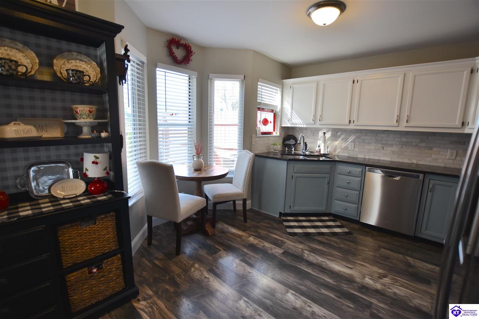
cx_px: 240
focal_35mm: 15
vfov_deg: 77.3
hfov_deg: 100.4
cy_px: 160
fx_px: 200
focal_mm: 10
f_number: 4
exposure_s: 1/60
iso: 100
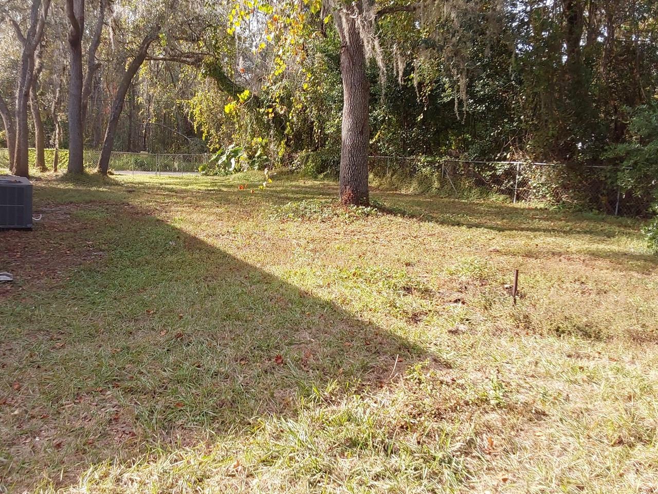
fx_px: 665
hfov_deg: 52.3
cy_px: 251
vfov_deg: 40.7
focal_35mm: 35
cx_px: 263
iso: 50
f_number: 1.9
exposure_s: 1/394
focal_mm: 2.91
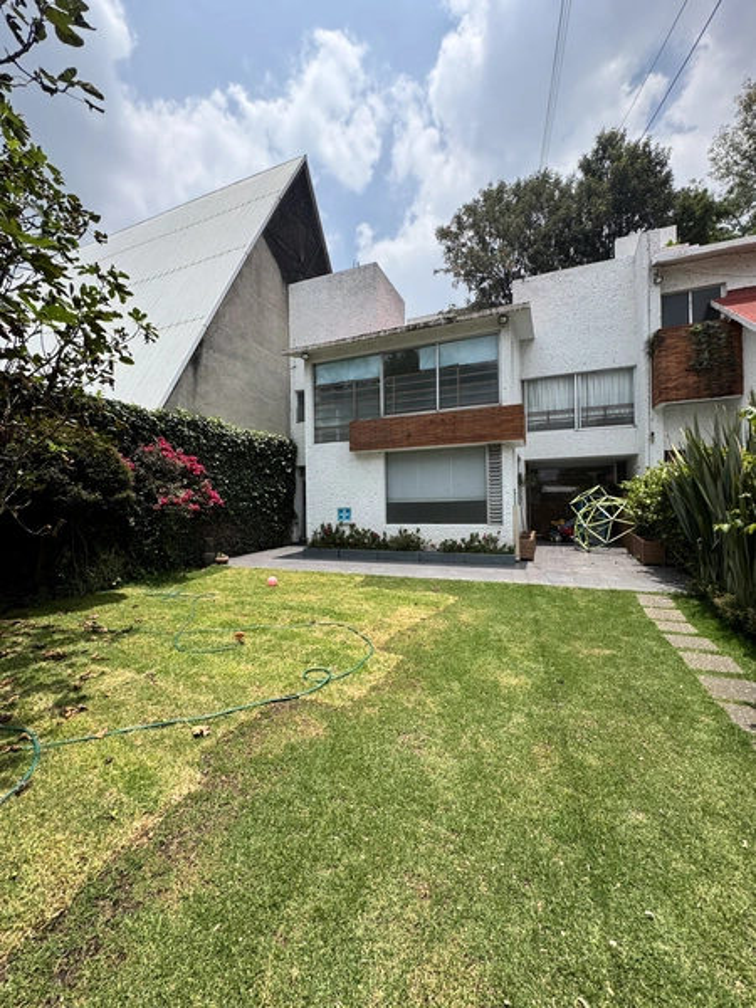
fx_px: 408
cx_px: 378
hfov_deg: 85.7
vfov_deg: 102.1
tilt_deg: +1.0
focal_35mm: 14
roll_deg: +1.6
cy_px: 504
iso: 40
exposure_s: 1/1323
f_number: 2.2
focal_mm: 2.22
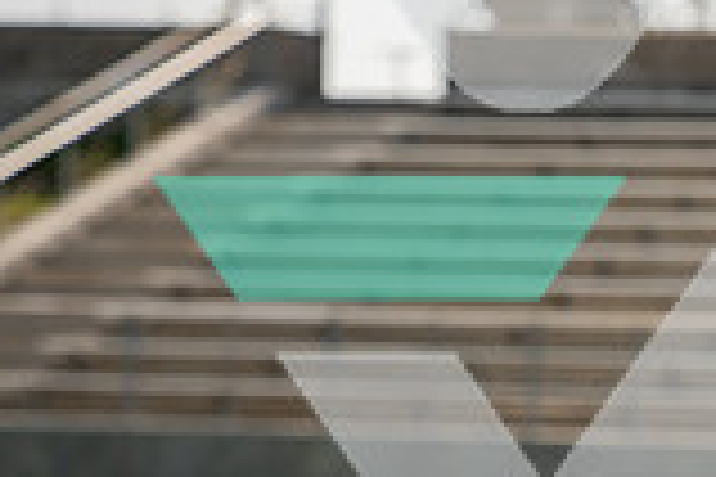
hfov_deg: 7.8
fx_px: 5091
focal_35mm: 256
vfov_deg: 5.4
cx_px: 1301
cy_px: 416
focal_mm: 70
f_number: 7.1
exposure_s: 1/250
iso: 100
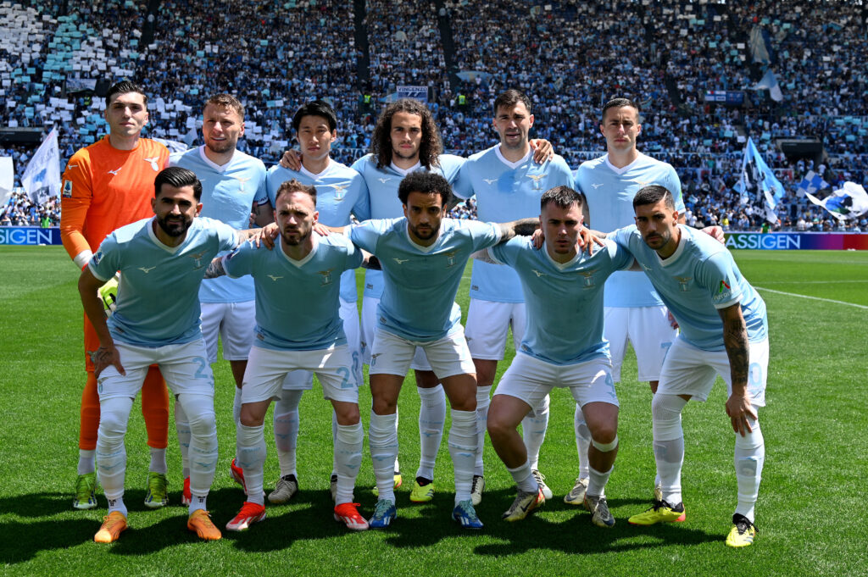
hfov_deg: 42.8
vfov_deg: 29.2
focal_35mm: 46
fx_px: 1108
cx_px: 434
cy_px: 288
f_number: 5.6
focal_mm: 46
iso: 250
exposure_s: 1/800
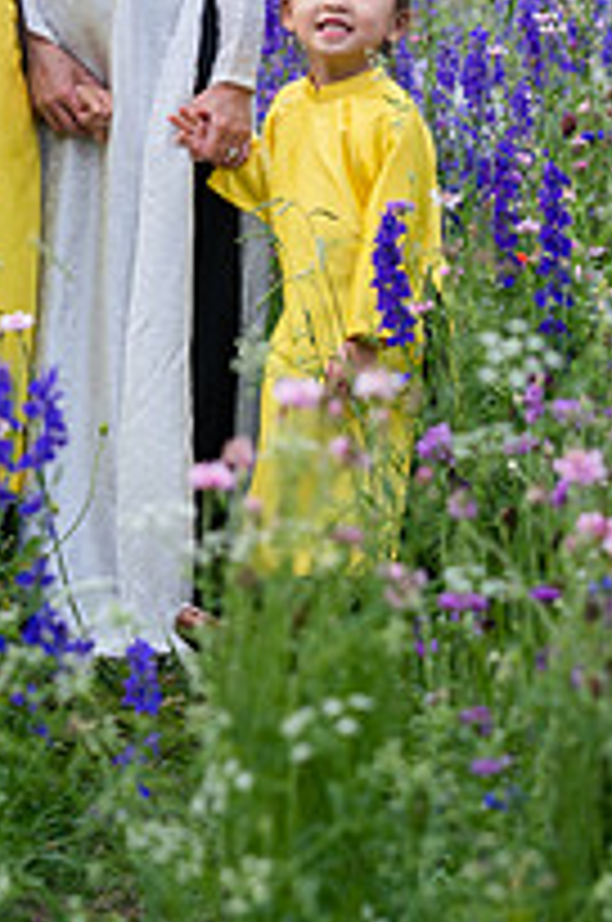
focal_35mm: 154
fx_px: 3940
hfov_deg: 8.9
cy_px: 171
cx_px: 140
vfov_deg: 13.3
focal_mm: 70
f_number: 4
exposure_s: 1/400
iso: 320
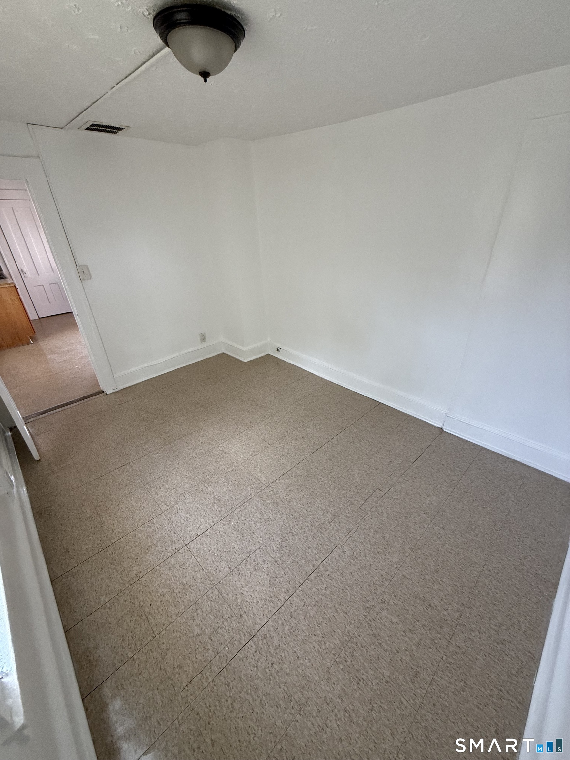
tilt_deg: -27.8
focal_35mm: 14
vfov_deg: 102.1
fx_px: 307
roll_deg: +1.8
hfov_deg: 85.7
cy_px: 380
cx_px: 285
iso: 320
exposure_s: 1/99
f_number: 2.2
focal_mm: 2.22
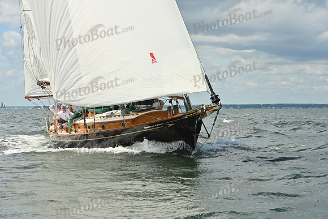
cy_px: 110
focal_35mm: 78
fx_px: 711
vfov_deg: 17.5
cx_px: 164
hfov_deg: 26.0
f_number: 9
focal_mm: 78
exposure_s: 1/1250
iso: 250
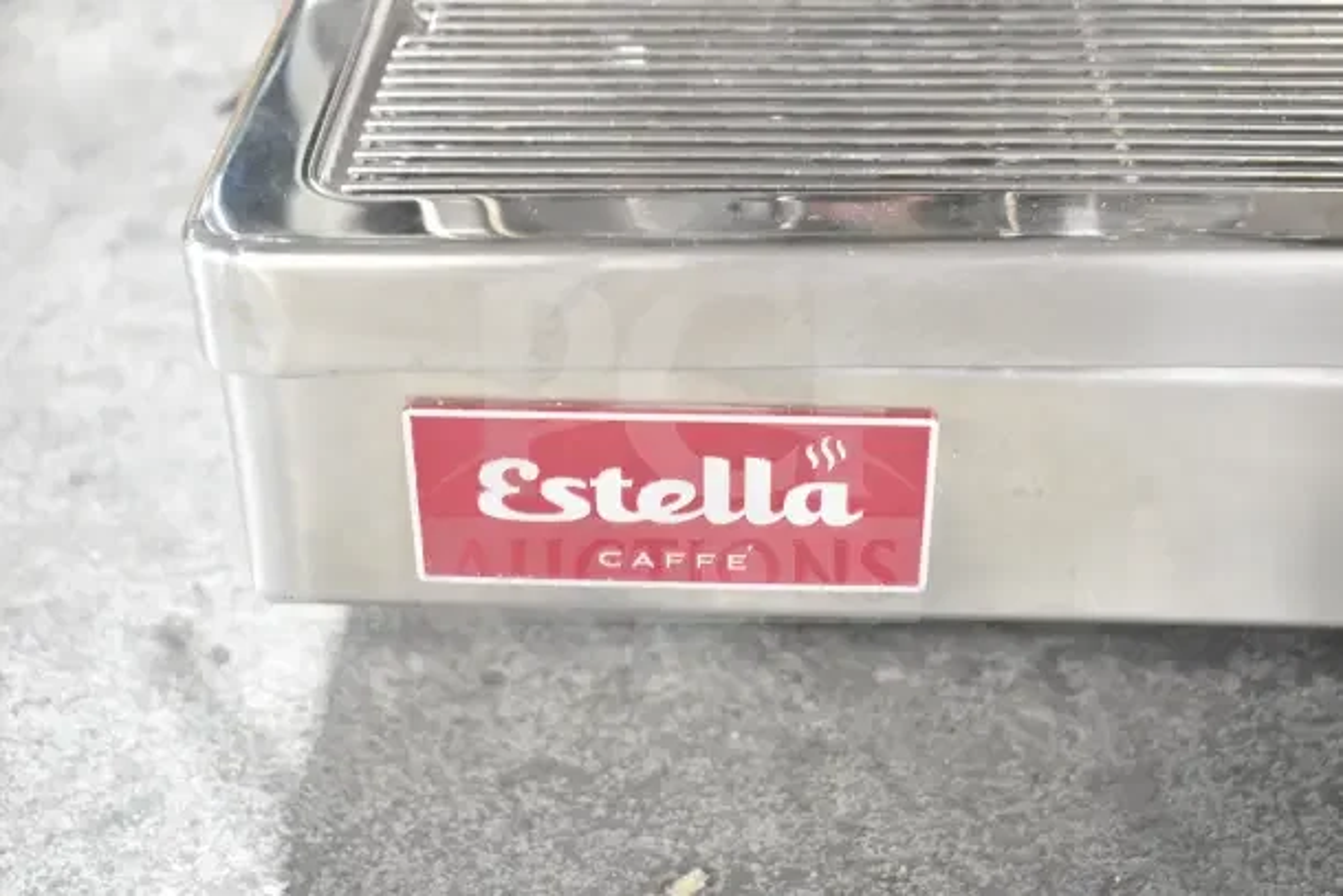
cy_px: 448
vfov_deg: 23.8
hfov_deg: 35.0
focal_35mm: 57
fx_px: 2127
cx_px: 672
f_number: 4.8
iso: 4000
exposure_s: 1/60
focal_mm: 38
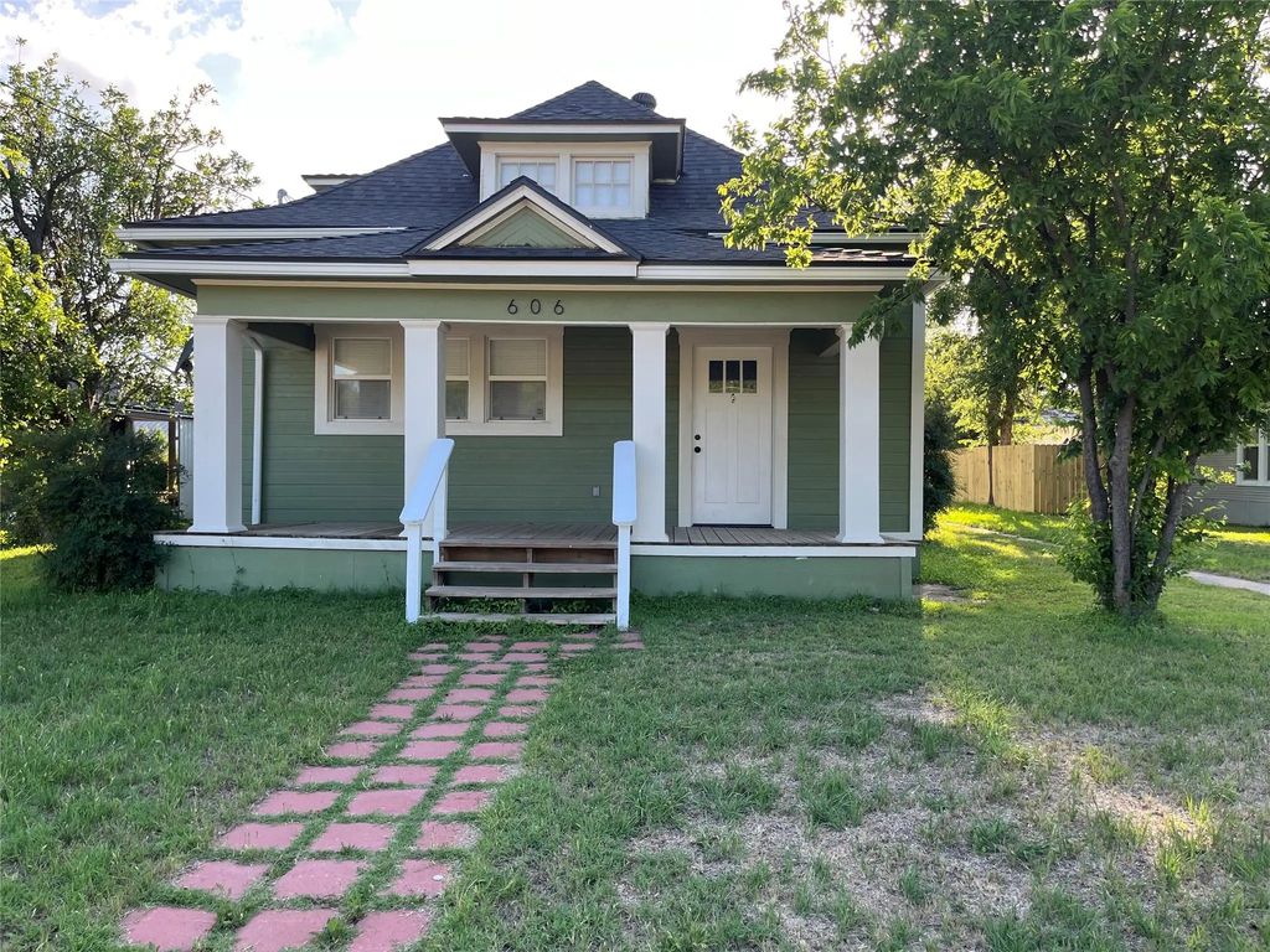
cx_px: 635
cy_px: 476
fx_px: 954
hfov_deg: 67.3
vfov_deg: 53.1
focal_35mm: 26
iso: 50
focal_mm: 5.1
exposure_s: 1/432
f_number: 1.6
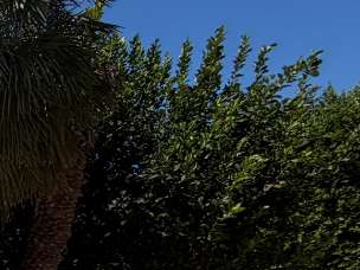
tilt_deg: -6.9
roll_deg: -0.7
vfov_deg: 18.2
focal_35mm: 69
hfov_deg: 18.9
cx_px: -343
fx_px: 718
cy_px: 438
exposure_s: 1/1534
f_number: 2.2
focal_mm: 2.22
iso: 20
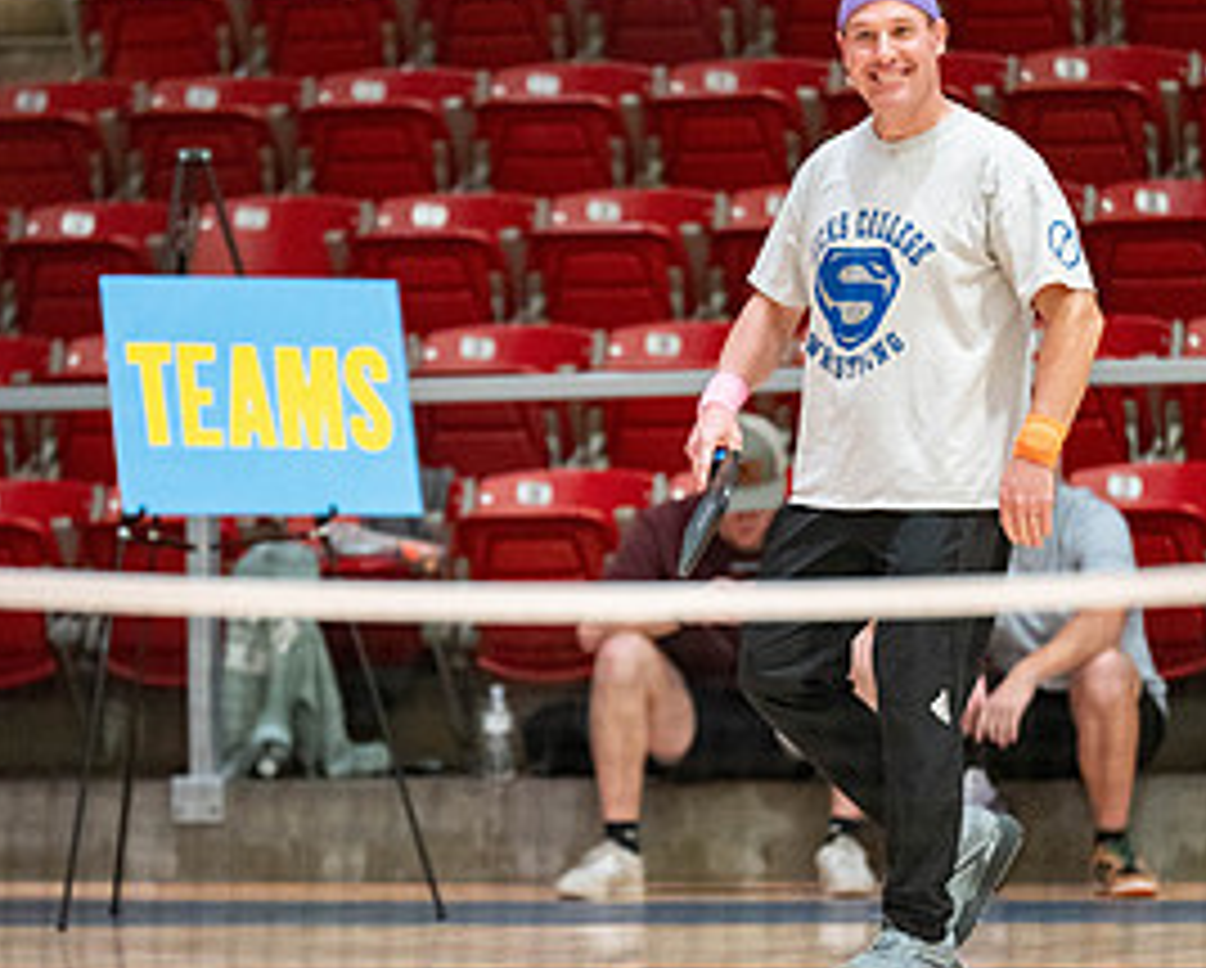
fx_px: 11256
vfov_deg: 4.9
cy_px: 585
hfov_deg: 6.1
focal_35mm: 315
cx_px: 639
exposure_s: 1/500
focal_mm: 200
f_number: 2.8
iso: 5000
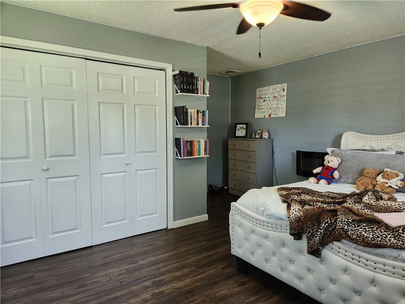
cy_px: 152
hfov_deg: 73.9
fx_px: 269
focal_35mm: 23
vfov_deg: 58.9
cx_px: 202
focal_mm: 5.4
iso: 400
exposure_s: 1/120
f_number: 1.8
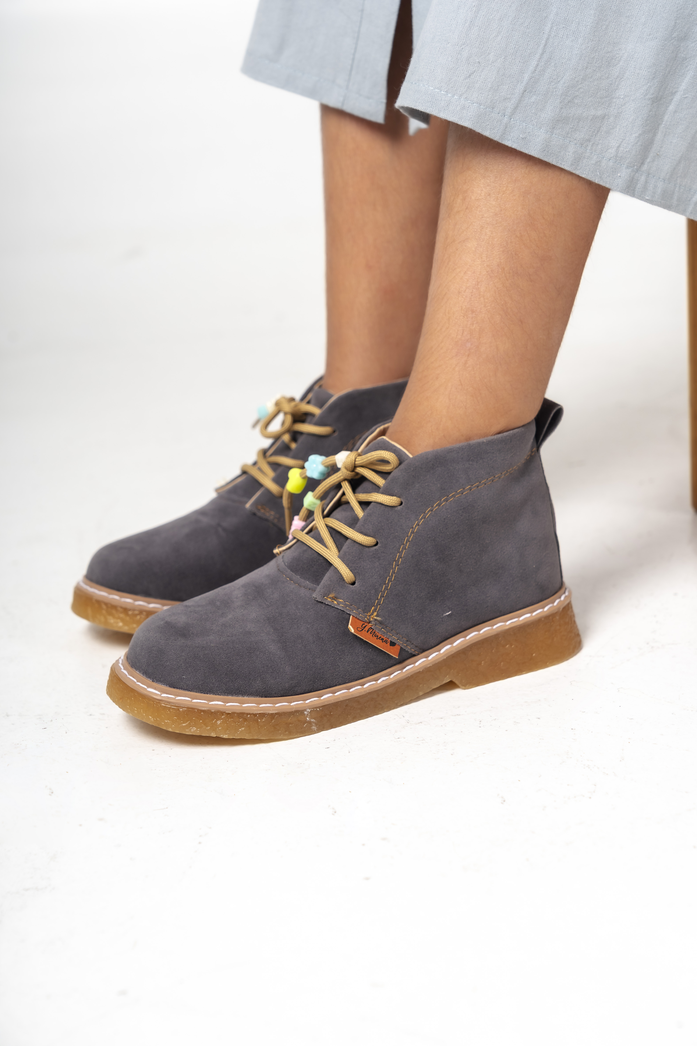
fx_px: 2033
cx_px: 348
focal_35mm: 70
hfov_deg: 19.5
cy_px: 523
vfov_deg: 28.8
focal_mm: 70
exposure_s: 1/125
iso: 100
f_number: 7.1
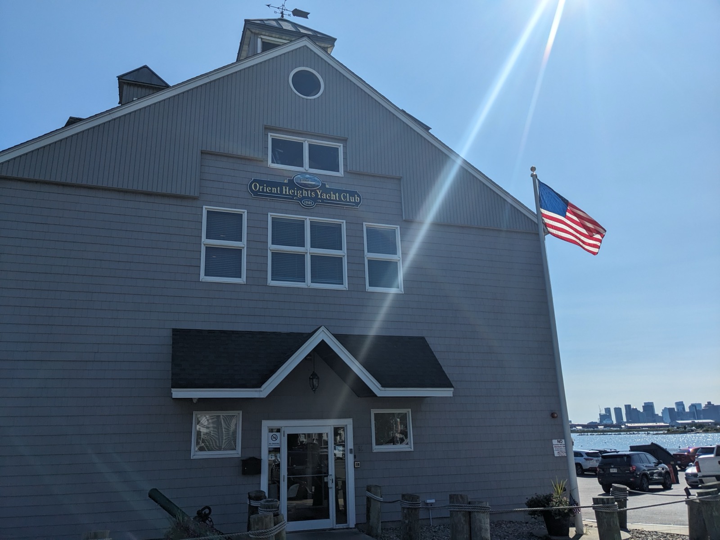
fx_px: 562
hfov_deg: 65.3
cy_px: 270
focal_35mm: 27
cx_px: 360
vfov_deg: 51.4
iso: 60
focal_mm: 4.38
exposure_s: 1/7812
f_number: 1.73
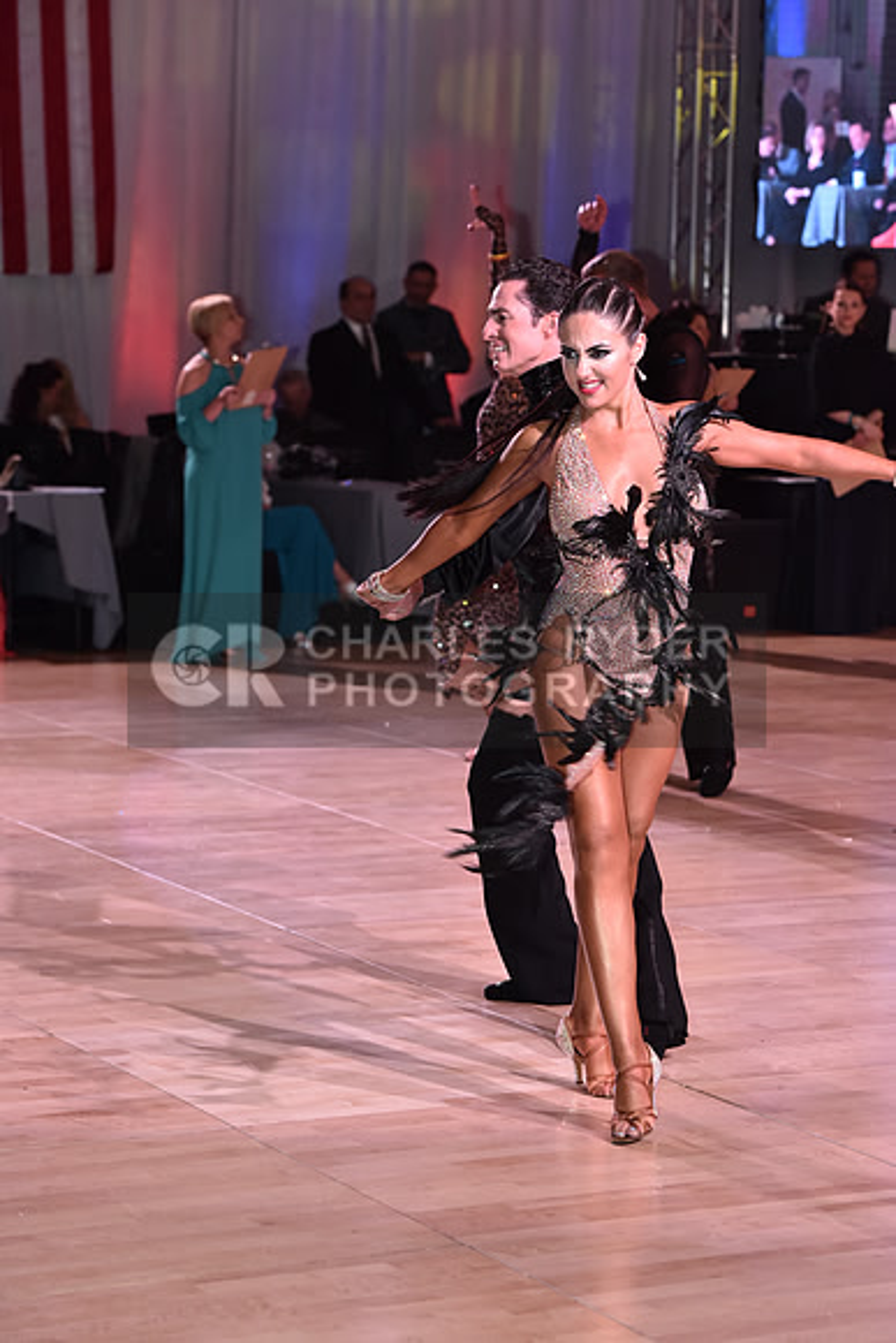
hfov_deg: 13.0
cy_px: 672
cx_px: 448
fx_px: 3917
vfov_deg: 19.5
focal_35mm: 105
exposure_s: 1/250
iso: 1600
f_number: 5
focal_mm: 105
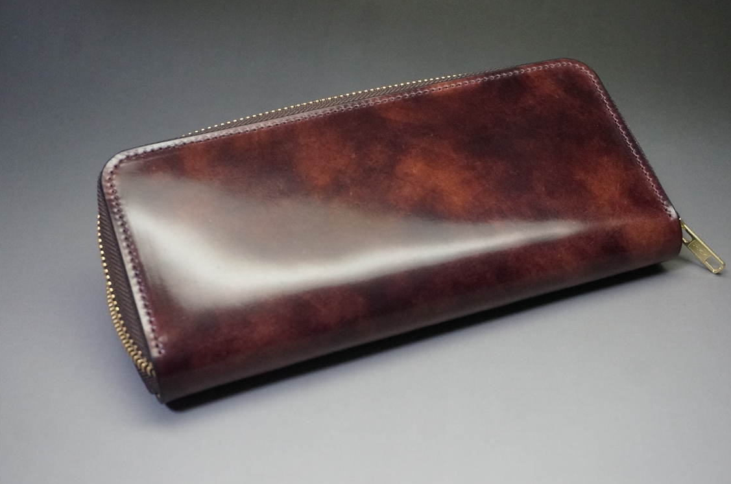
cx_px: 386
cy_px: 231
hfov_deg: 40.0
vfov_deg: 27.1
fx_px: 1004
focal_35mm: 50
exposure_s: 1/160
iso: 2500
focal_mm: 31
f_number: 5
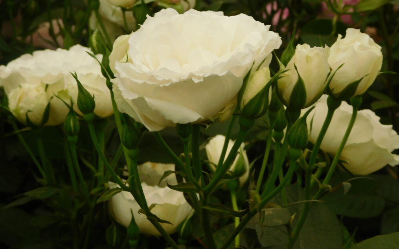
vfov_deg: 10.6
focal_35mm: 123
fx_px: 1337
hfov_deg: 17.0
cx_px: 201
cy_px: 124
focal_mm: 20.3
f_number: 4.8
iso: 125
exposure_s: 1/125
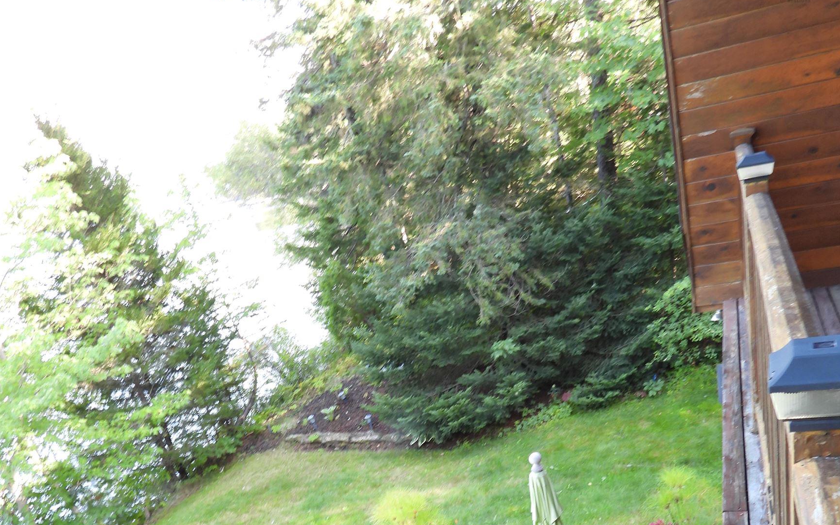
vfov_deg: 34.2
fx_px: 778
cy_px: 516
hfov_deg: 56.7
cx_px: 420
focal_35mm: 34
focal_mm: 4.3
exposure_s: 1/30
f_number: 2.8
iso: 100
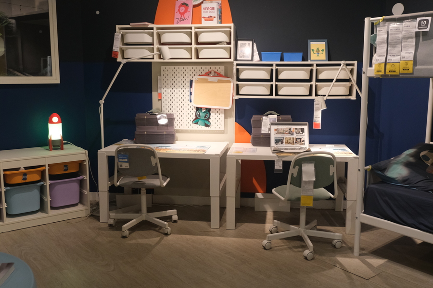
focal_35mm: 35
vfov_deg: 37.9
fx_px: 421
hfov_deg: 54.4
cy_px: 144
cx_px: 216
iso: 1600
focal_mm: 23.5
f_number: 4.4
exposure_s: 1/12
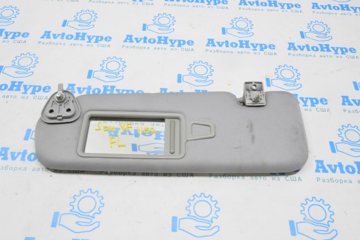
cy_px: 120
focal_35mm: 34
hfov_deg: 55.1
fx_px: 345
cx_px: 180
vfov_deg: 38.3
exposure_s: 1/15
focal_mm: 23
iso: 6400
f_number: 20
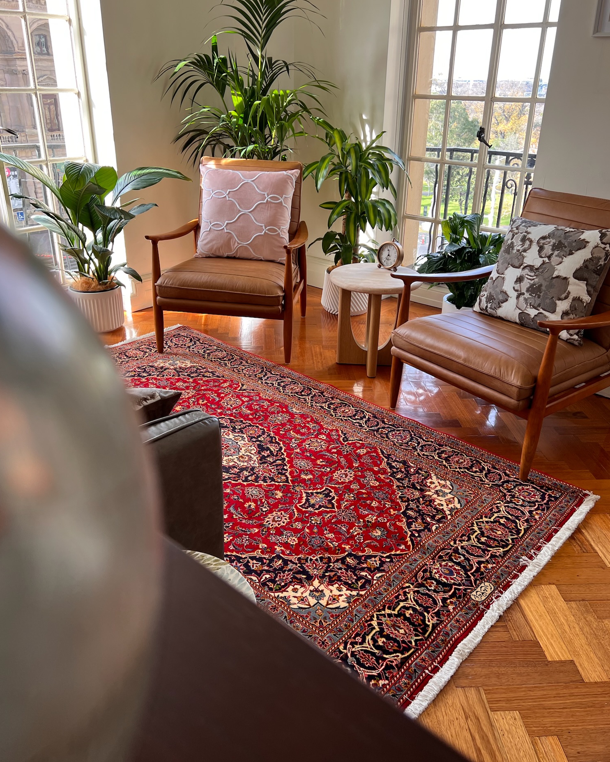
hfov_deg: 51.5
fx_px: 632
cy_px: 349
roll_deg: -0.5
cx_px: 307
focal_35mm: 28
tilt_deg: -23.4
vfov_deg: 62.1
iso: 50
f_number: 1.5
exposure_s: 1/121
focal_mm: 5.7
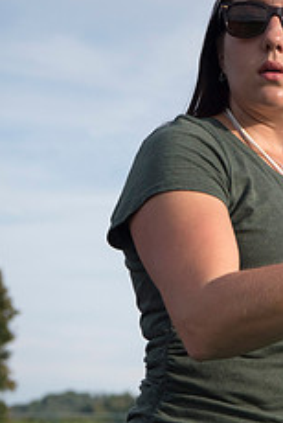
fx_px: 1658
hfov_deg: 9.4
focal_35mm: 141
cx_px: 470
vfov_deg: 14.5
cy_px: 86
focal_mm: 56
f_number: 5.6
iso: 800
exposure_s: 1/4000
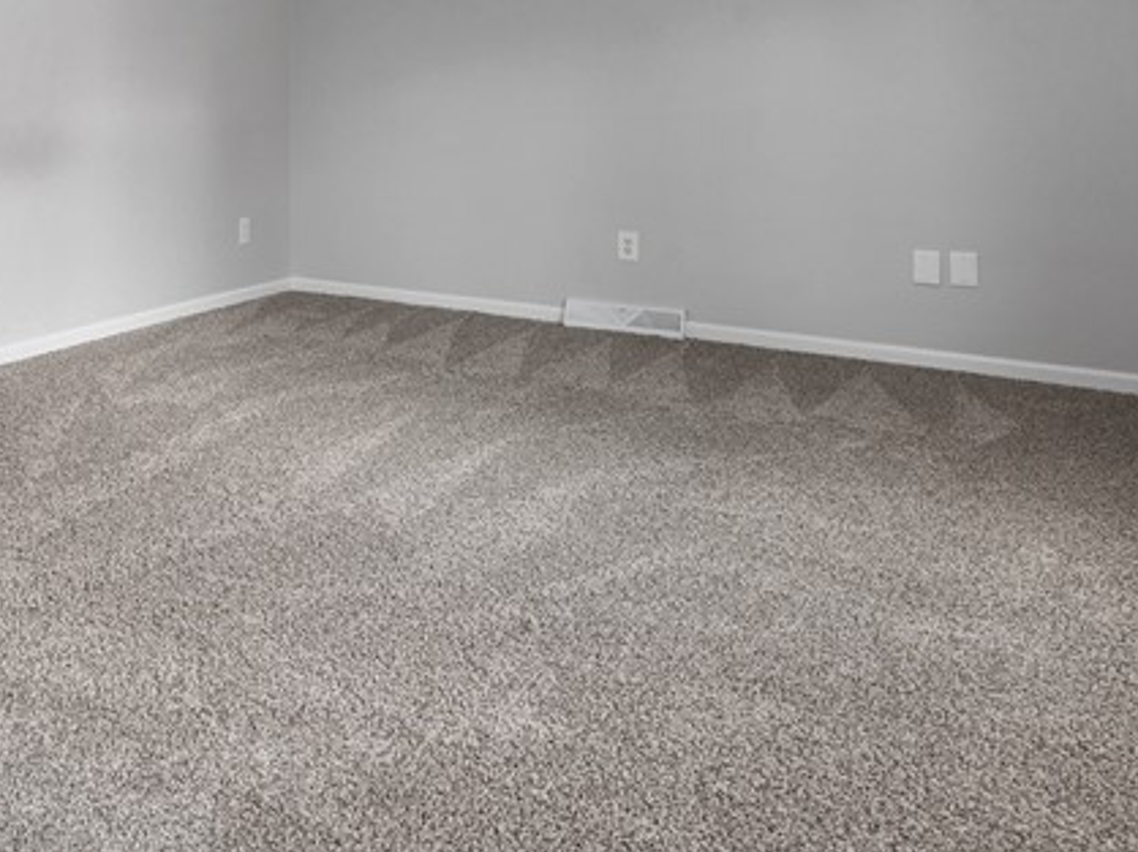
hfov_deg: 43.6
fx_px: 1150
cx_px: -42
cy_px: 91
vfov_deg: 38.0
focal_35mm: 35
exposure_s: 1/60
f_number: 9
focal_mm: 14
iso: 125
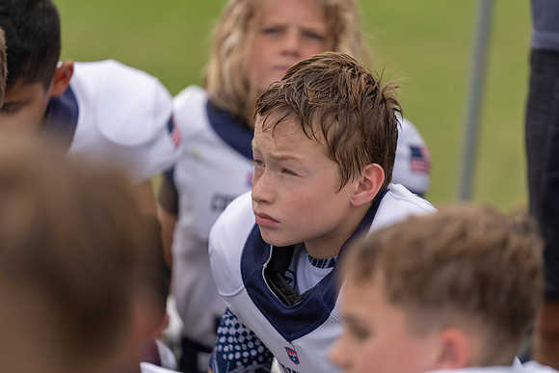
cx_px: 280
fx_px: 3106
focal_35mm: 200
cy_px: 186
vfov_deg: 6.9
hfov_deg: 10.3
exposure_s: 1/640
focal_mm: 200
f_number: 2.8
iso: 100
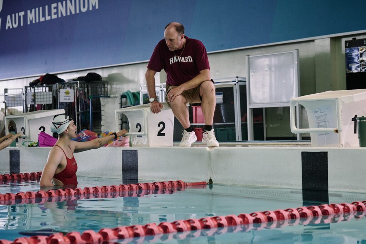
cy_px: 122
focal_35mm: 84
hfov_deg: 24.2
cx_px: 183
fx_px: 854
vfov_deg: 16.3
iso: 3200
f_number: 3.6
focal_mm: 56
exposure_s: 1/500
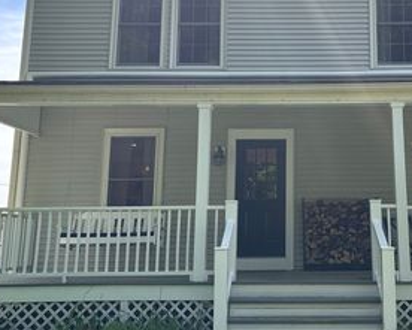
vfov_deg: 32.7
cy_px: 134
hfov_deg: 39.3
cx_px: 306
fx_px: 561
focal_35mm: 46
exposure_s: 1/894
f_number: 1.6
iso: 50
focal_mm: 5.96
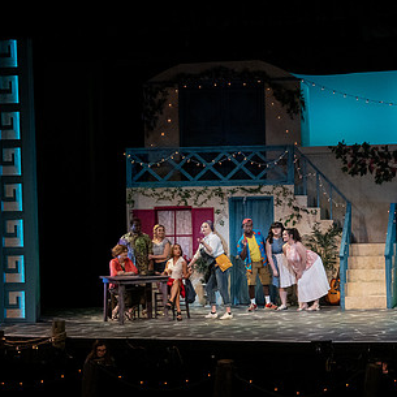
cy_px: 215
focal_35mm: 89
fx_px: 1155
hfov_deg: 19.1
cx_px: 370
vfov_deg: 19.5
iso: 3200
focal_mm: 55
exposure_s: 1/320
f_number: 3.2
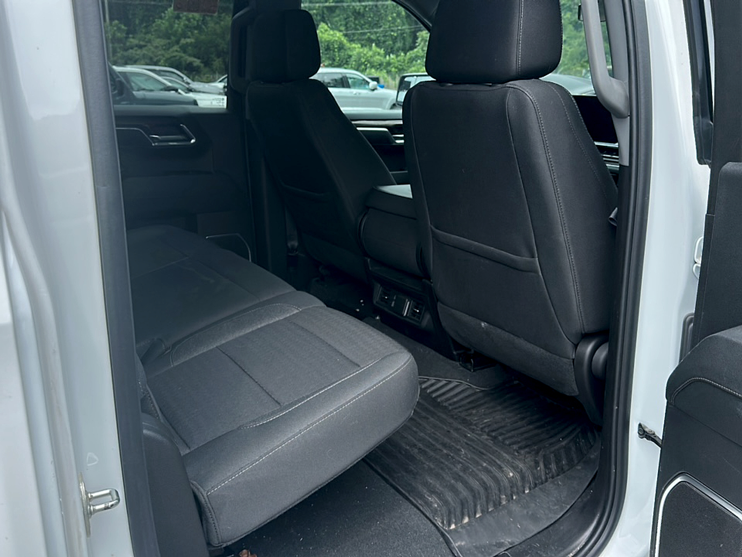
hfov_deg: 69.4
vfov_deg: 54.9
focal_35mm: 25
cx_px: 371
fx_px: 536
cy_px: 278
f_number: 1.78
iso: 80
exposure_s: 1/1456
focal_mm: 6.86
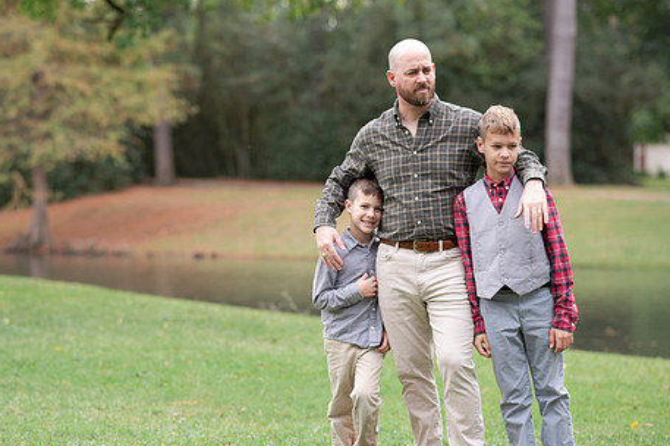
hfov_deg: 18.9
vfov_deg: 12.7
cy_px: 231
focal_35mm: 108
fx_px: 2008
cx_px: 298
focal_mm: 85
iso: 320
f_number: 2.5
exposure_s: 1/400
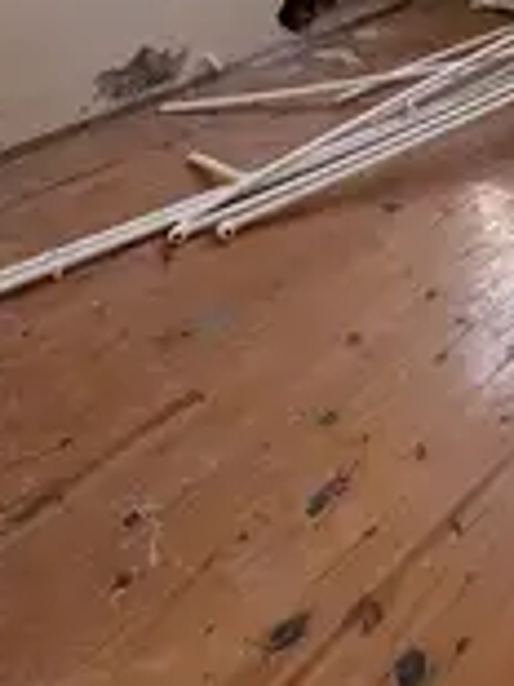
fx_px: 932
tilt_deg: -14.0
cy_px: -89
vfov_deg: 34.3
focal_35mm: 47
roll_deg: -4.1
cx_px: 496
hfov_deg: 29.1
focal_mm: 2.22
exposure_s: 1/99
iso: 64
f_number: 2.2
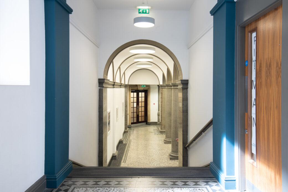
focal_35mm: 30
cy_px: 96
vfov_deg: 43.6
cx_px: 144
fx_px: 240
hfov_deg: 61.9
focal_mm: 30
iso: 400
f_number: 8
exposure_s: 1/6
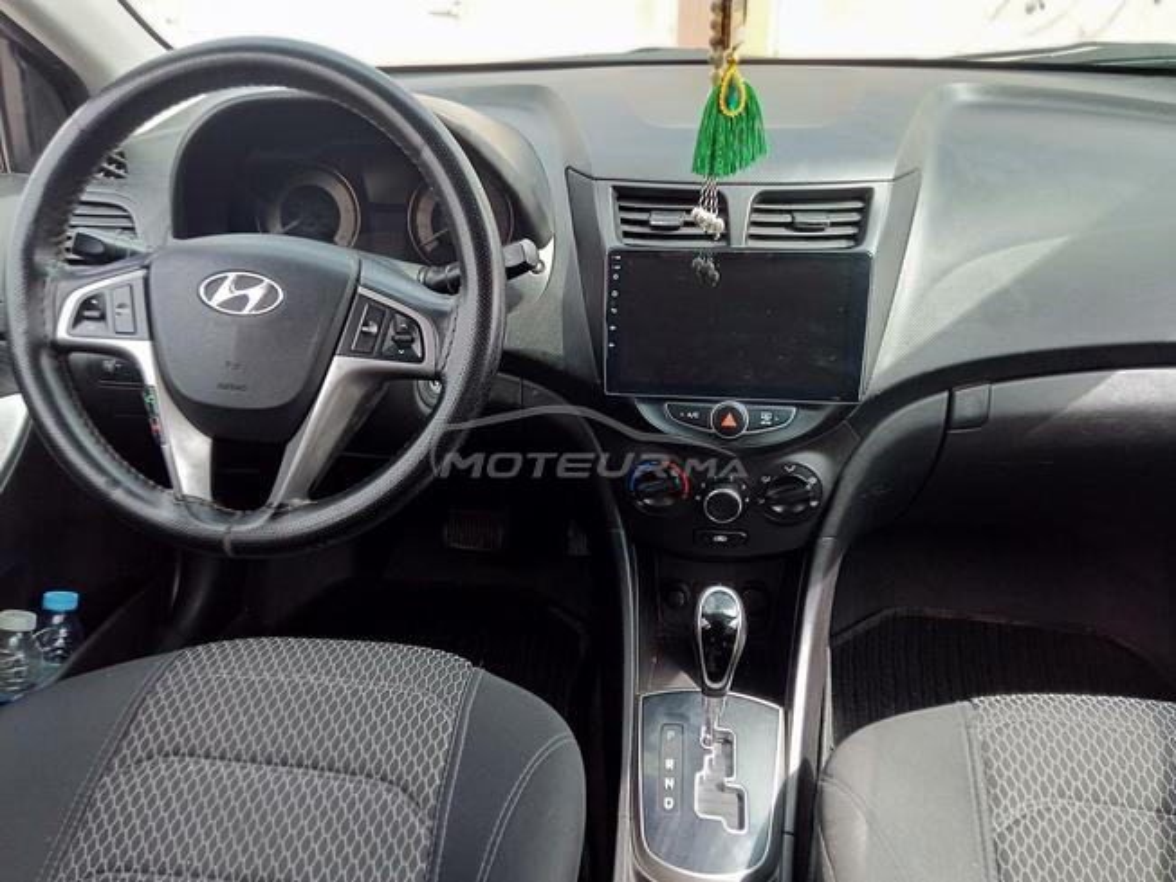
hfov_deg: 65.3
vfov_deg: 51.4
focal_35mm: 27
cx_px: 588
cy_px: 441
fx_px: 917
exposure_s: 1/132
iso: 113
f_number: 2.2
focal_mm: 3.73
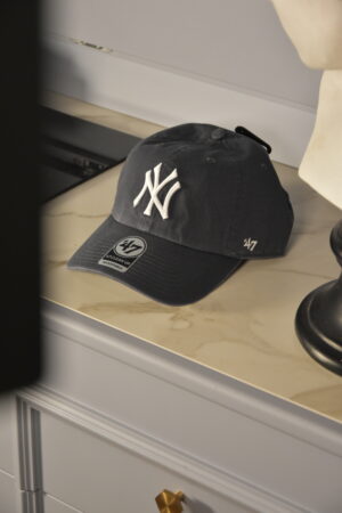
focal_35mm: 93
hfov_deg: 14.7
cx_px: 171
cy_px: 256
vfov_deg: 21.9
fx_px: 1325
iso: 1600
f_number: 5.3
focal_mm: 62
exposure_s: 1/100
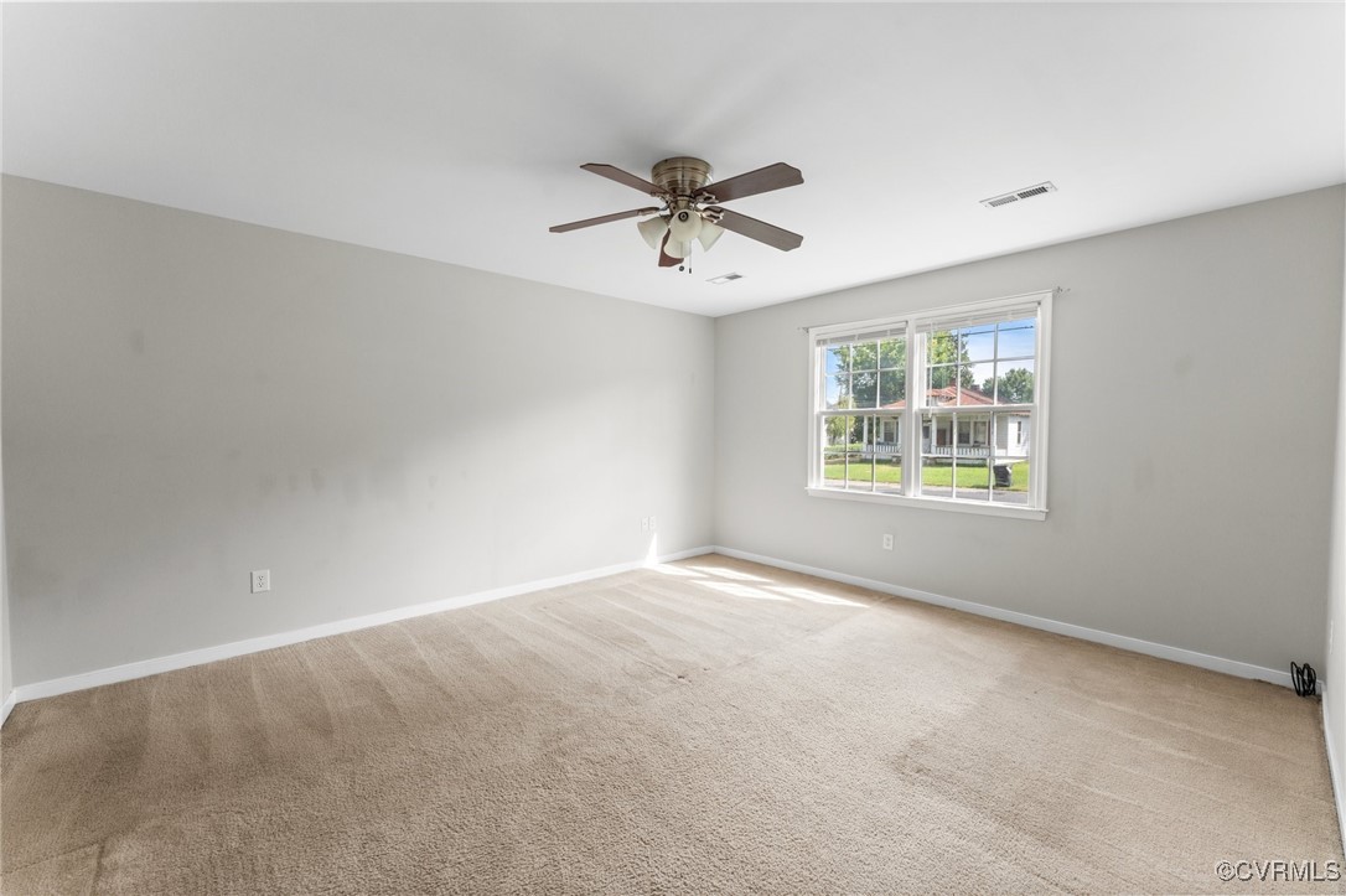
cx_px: 673
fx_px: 523
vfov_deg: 81.2
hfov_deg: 104.3
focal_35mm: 14
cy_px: 448
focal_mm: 14
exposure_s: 1/40
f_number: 8
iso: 1000
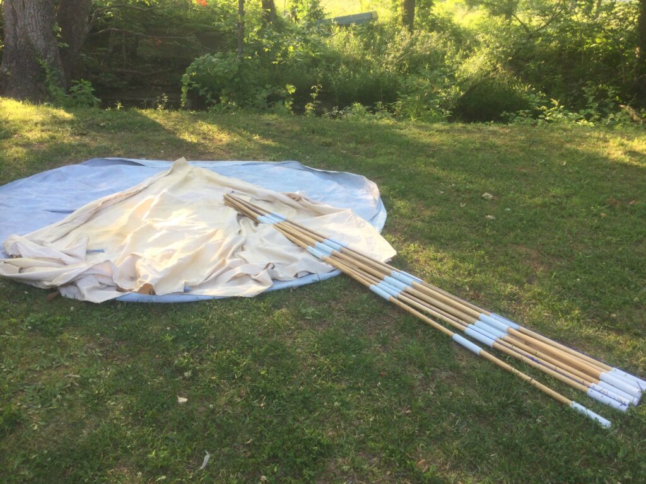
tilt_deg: -25.4
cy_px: 242
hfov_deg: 58.4
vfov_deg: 45.4
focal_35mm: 31
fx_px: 579
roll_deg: -3.8
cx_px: 323
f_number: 2.4
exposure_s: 1/120
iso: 40
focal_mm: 3.3
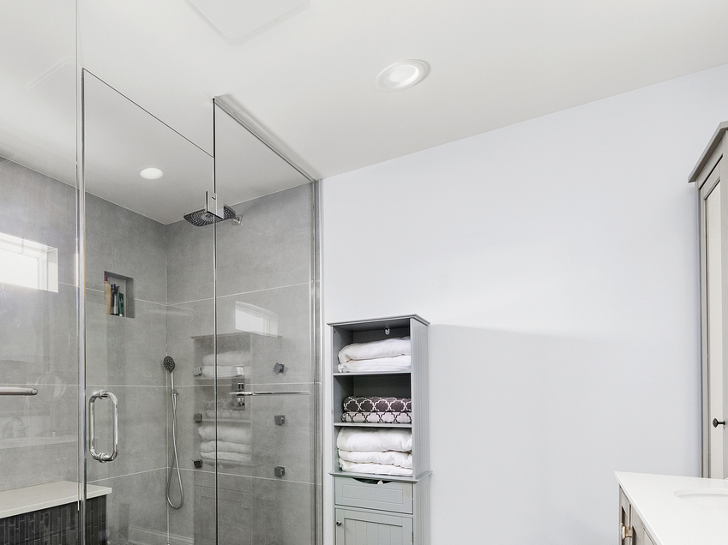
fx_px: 462
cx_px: 183
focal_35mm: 22
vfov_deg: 58.3
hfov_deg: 71.3
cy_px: 399
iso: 1600
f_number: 11
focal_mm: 12
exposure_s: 1/1.25
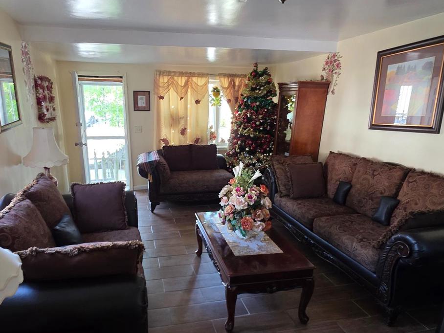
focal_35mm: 22
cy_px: 184
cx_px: 188
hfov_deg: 75.9
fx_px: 282
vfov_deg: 60.9
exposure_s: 1/60
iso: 250
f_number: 1.9
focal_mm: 2.2
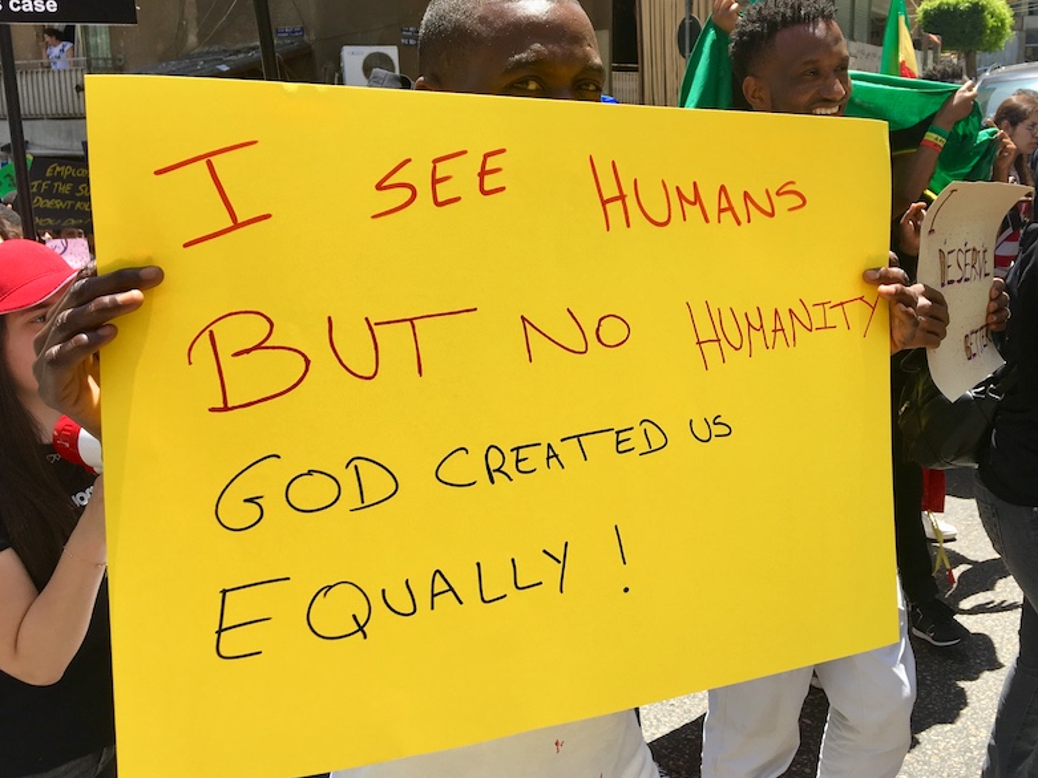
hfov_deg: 48.7
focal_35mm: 38
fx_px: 1140
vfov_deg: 37.7
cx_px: 619
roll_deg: +1.2
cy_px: 360
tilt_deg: -15.1
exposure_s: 1/605
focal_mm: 4.15
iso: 25
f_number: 2.2
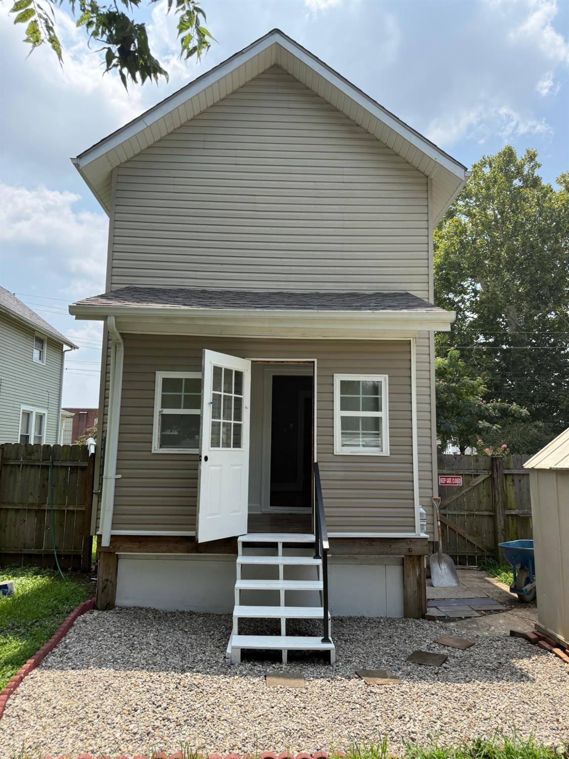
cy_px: 380
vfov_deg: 71.6
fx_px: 526
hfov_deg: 56.8
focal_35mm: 24
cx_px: 284
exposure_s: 1/4167
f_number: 1.78
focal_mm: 6.76
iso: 100
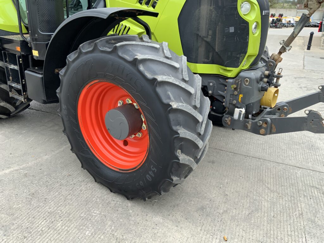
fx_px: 271
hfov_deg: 61.7
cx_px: 162
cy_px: 122
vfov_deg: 48.2
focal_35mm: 29
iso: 16
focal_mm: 3
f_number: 1.8
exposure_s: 1/194
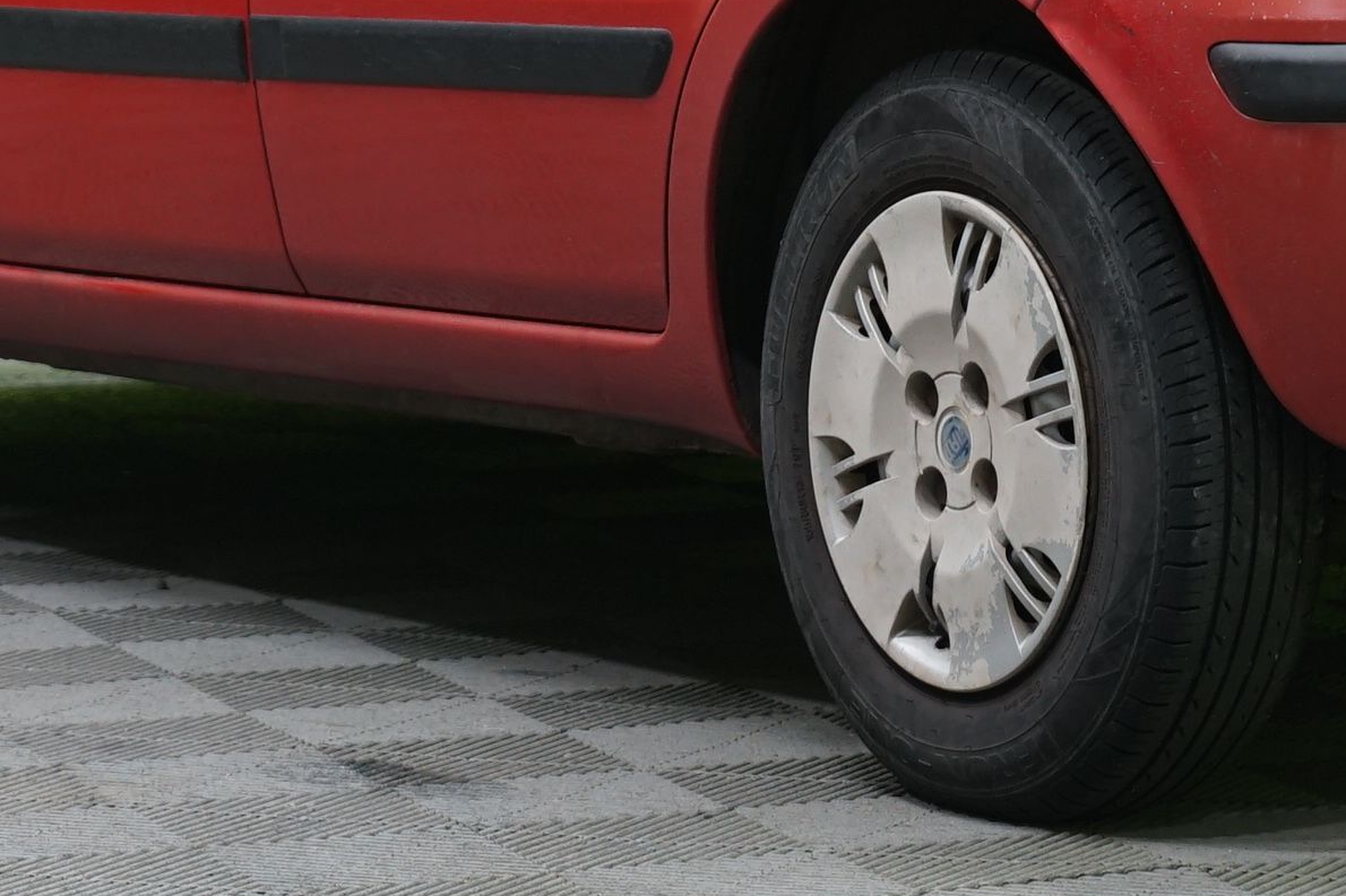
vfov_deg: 6.1
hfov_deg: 9.1
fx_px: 8411
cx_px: 1013
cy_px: -303
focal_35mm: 225
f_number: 4.5
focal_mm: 68
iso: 640
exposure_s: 1/20
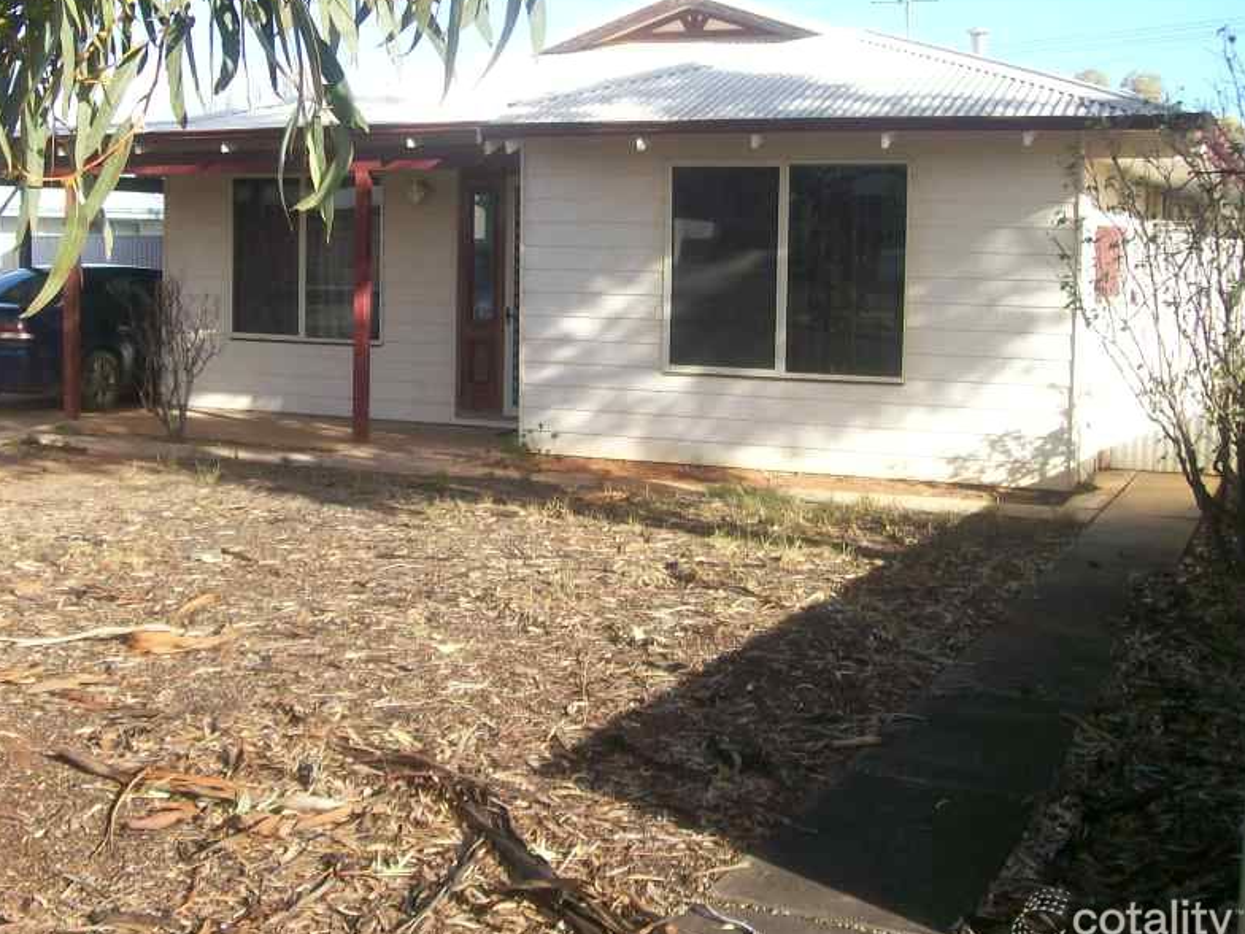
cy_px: 383
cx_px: 475
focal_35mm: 47
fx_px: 1690
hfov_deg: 40.2
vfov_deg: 30.8
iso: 80
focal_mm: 6
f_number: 2.7
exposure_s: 1/555
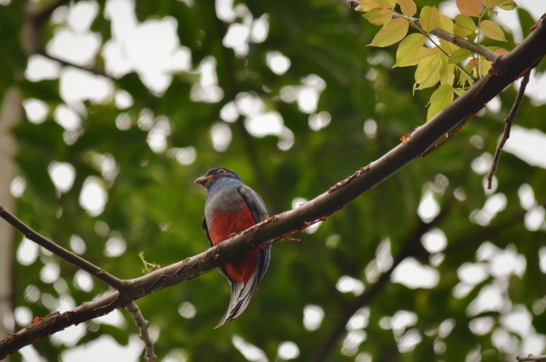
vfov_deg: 1.8
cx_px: 273
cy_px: 181
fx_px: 11352
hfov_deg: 2.8
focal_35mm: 750
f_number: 6.3
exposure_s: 1/800
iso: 800
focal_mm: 500
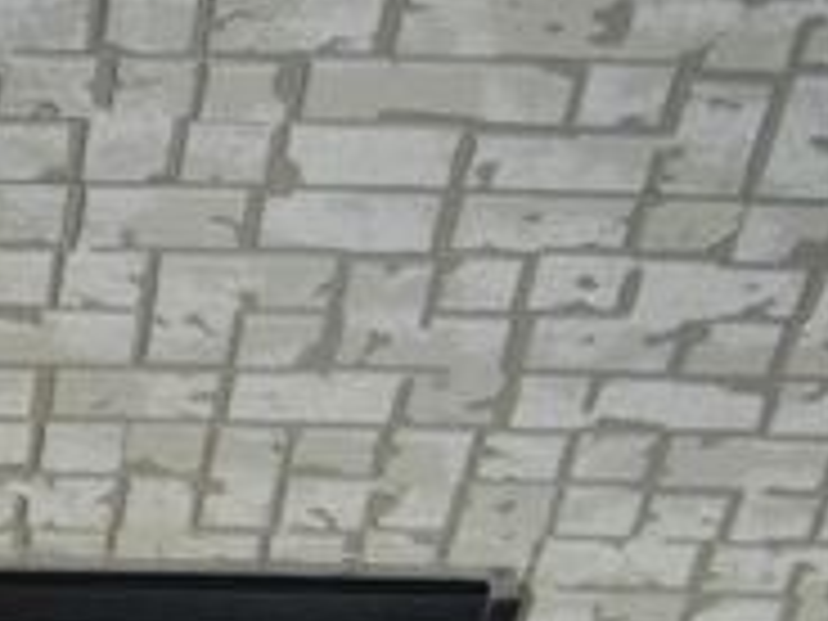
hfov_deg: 11.1
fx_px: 3995
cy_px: 860
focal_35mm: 167
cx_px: -594
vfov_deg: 8.7
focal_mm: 8.6
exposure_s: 1/320
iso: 100
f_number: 3.8
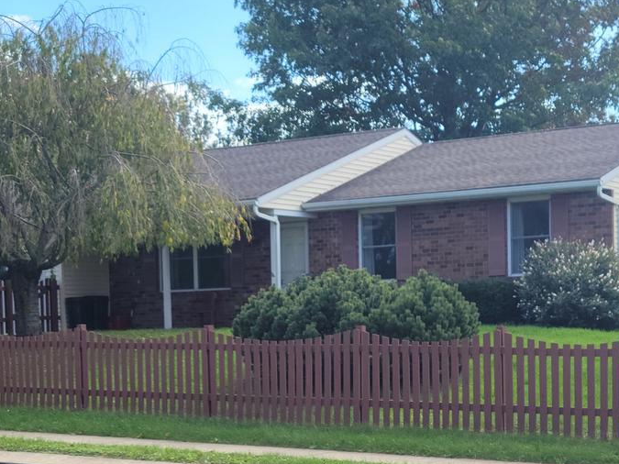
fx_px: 1520
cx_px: 438
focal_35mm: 85
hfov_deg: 22.9
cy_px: 423
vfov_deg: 17.1
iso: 25
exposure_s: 1/422
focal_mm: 5.9
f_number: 2
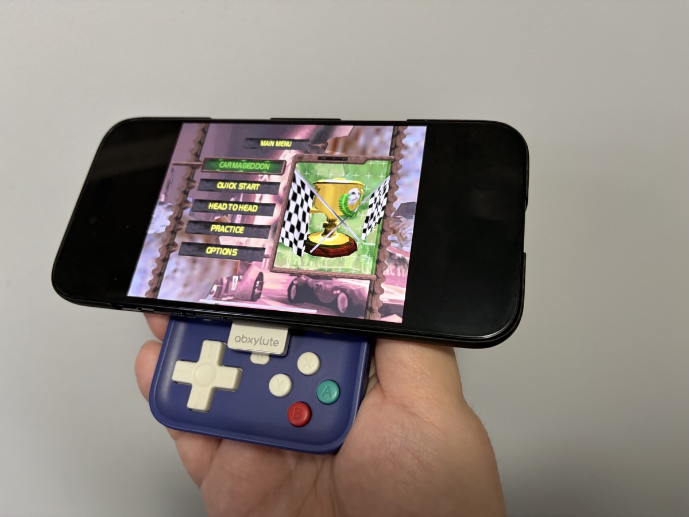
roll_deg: +0.9
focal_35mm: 26
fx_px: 518
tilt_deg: -25.9
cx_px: 344
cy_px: 258
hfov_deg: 67.3
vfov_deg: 53.1
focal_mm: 5.96
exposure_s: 1/60
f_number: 1.6
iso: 320
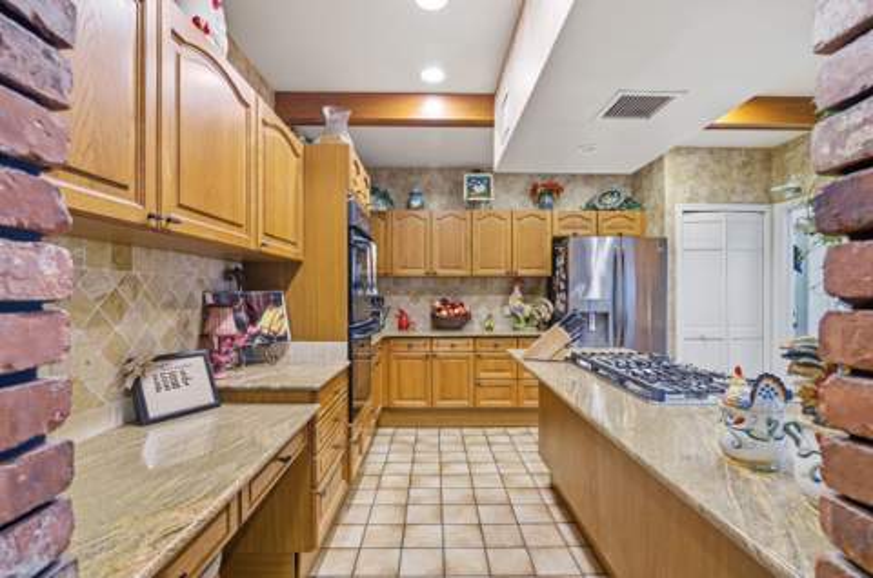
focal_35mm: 16
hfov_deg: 96.8
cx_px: 436
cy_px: 289
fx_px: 387
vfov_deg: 73.5
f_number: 8
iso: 800
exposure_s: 1/50
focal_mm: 16
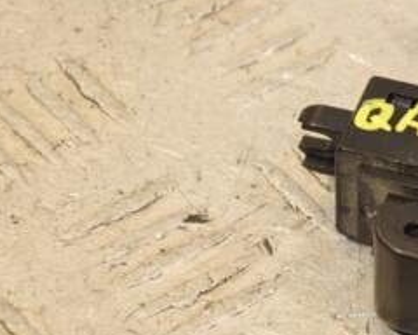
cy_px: 136
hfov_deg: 5.2
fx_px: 4567
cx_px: 509
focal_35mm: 369
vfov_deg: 4.2
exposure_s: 1/200
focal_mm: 105
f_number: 7.1
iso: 800
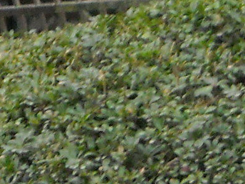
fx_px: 3892
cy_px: -102
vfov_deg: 2.7
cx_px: -247
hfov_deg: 3.6
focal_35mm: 550
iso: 400
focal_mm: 17.1
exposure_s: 1/96
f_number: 4.7
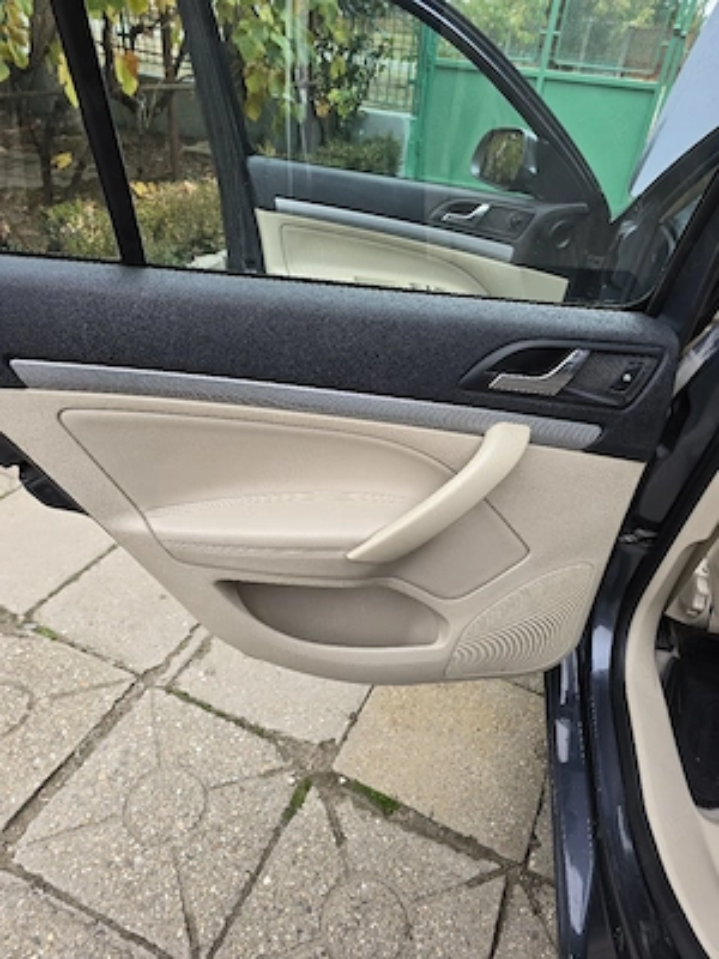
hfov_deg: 58.9
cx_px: 360
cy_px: 480
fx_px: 637
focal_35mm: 23
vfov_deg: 73.9
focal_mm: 6.3
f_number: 1.7
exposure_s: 1/182
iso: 50
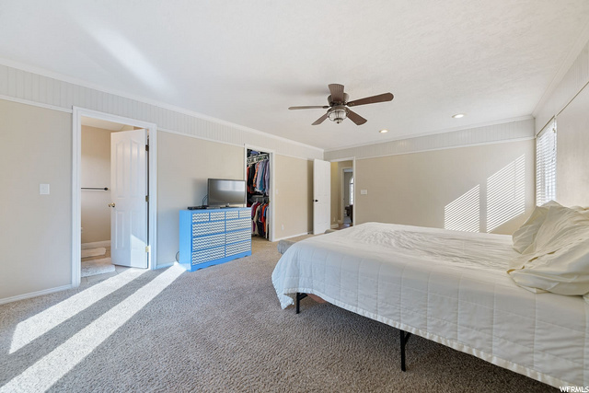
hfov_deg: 112.6
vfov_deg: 90.0
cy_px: 196
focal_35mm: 12
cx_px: 294
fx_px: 196
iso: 100
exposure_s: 1
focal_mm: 12
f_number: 8
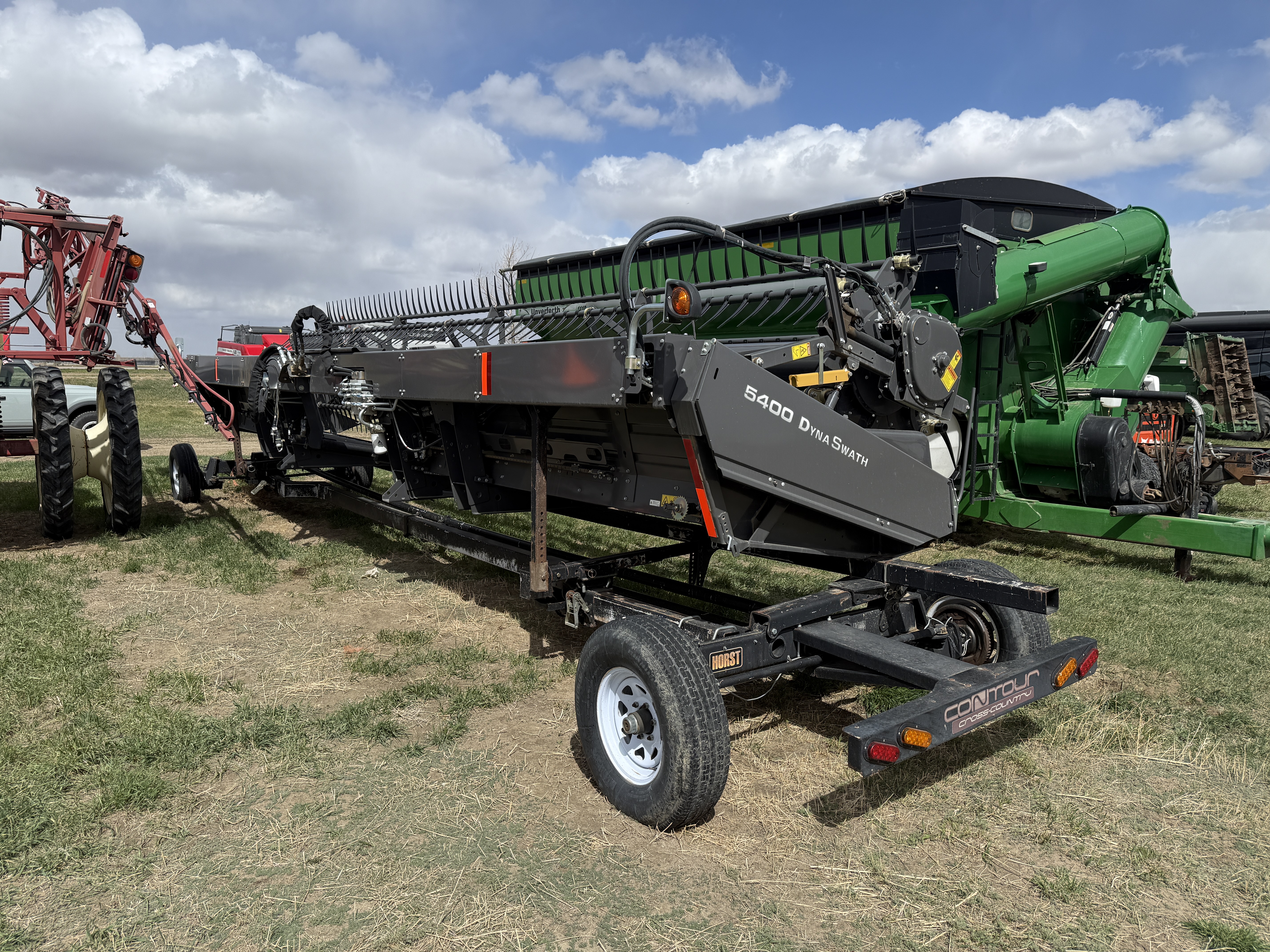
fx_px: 881
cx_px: 635
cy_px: 476
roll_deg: -0.1
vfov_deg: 56.8
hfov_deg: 71.6
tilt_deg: -6.6
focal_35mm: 24
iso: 80
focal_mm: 6.76
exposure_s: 1/6173
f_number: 1.78
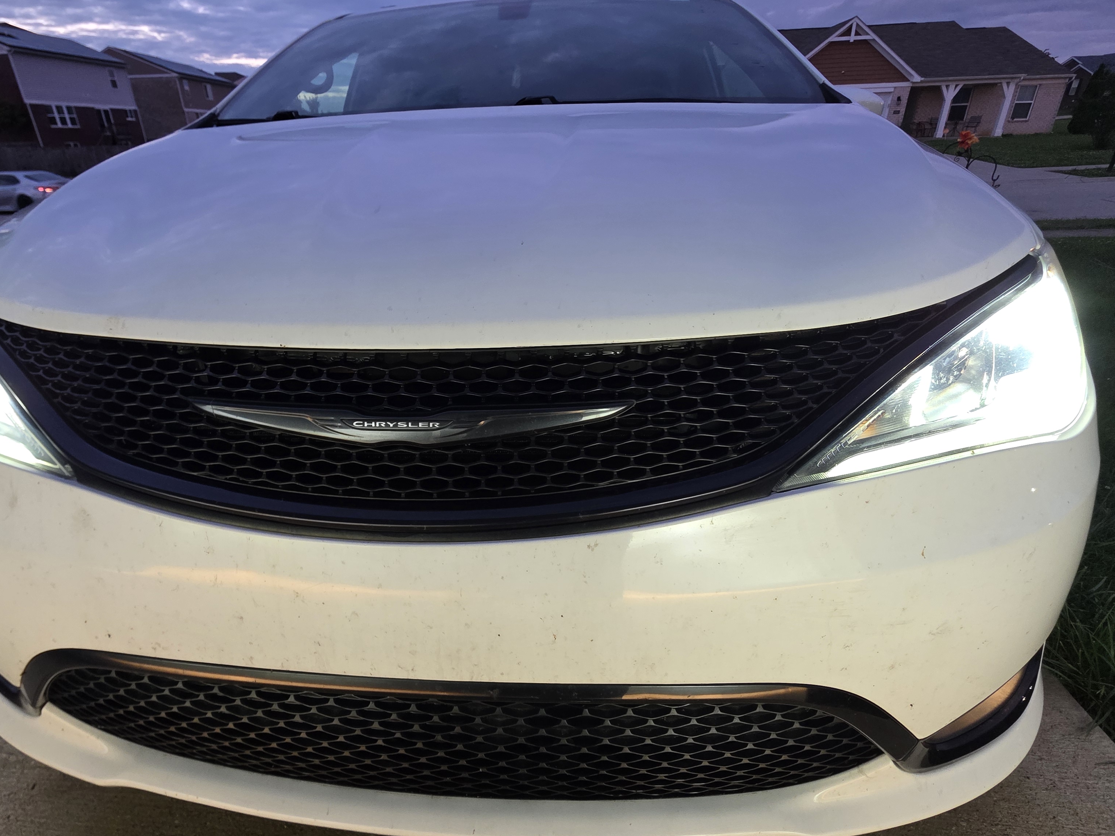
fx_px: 548
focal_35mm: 17
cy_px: 424
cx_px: 516
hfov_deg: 90.9
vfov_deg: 74.7
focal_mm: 2.2
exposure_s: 1/60
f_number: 1.9
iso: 320
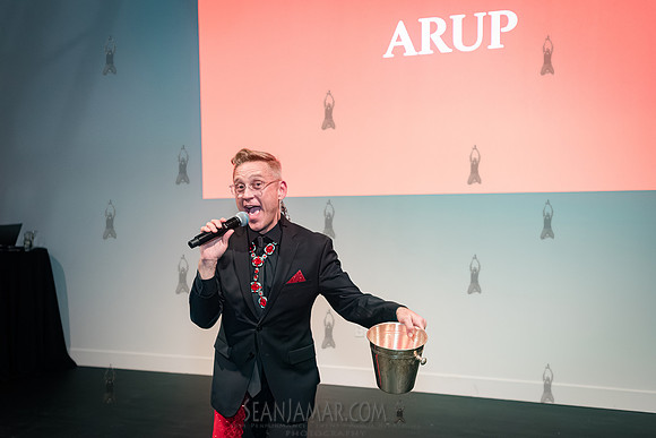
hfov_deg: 46.9
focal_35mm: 41
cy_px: 242
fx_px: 754
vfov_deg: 32.3
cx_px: 280
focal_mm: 35
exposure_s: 1/250
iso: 8000
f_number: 3.2
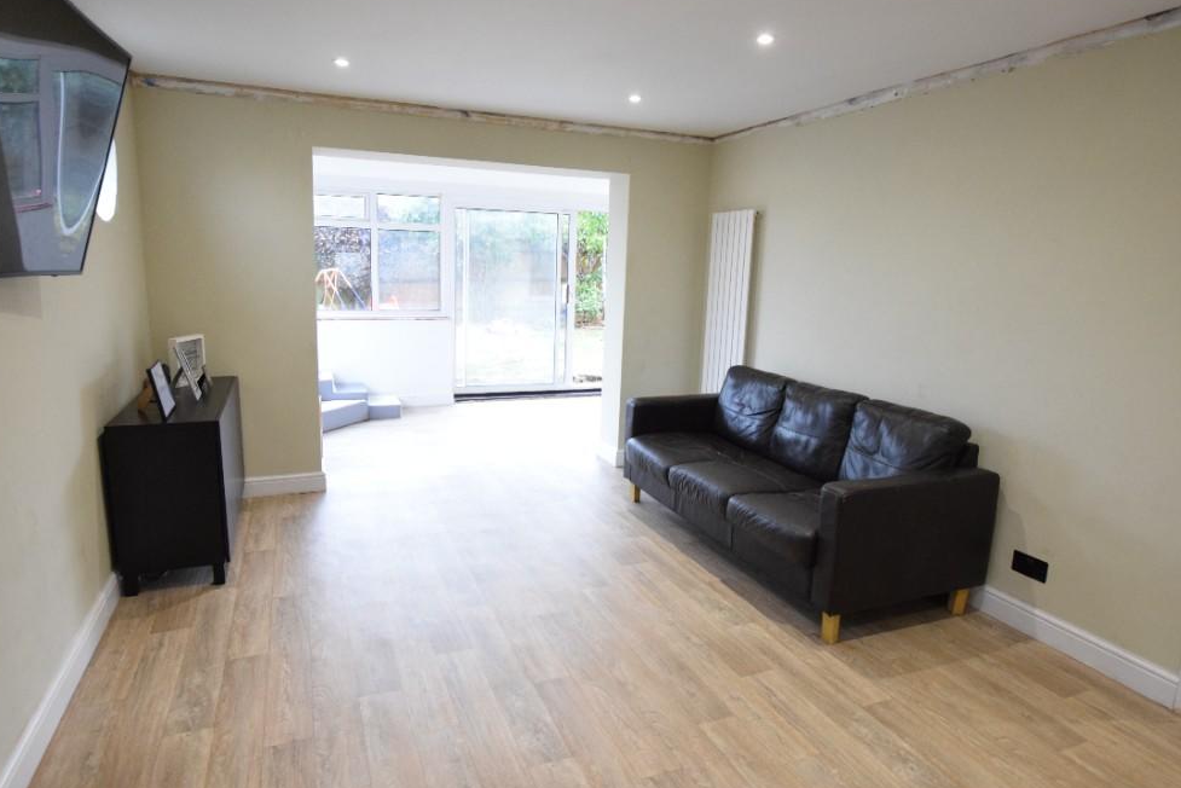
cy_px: 395
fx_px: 722
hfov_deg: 78.6
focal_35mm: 22
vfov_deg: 57.3
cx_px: 583
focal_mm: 14
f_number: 5
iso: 3200
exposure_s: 1/100
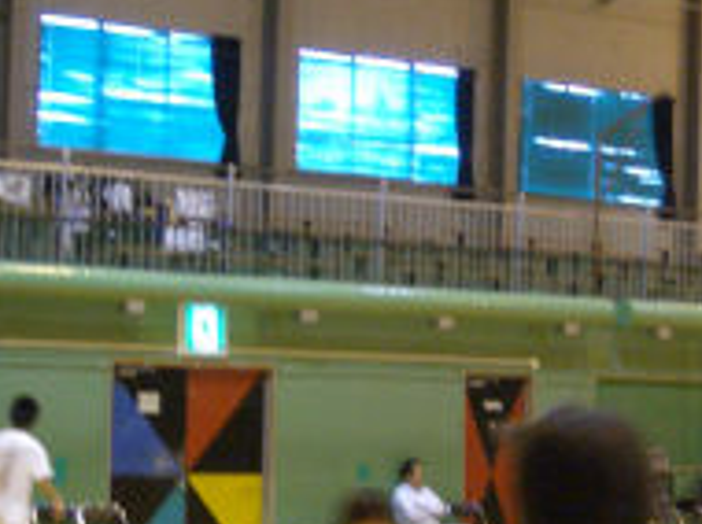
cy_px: 387
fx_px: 2410
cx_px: 493
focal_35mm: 119
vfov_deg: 12.4
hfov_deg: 16.5
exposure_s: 1/40
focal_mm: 8.2
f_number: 3.1
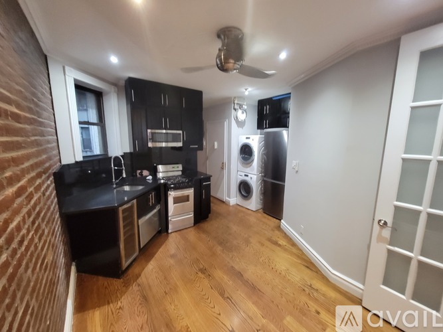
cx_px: 222
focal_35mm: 13
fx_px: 166
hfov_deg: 106.2
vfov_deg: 89.9
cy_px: 166
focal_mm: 2.2
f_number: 2.2
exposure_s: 1/30
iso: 640
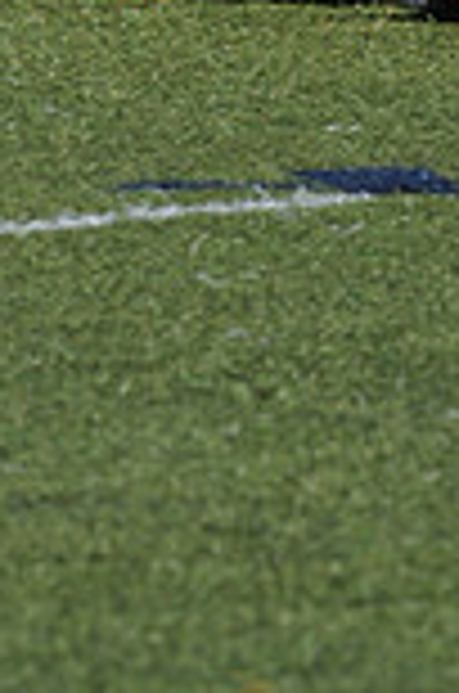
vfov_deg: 1.2
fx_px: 32638
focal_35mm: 1699
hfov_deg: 0.8
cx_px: 101
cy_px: -374
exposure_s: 1/500
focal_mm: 300
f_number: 10
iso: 200
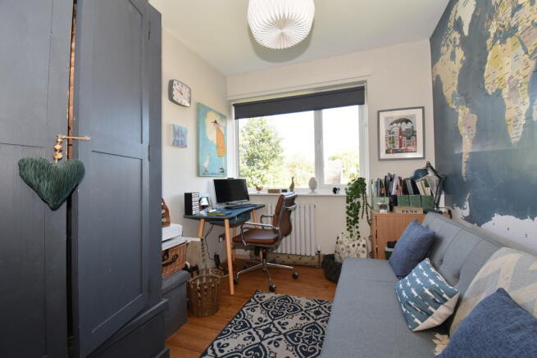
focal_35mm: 15
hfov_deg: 100.4
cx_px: 268
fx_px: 224
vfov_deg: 77.4
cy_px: 179
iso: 100
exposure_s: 1/10
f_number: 8
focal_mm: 10
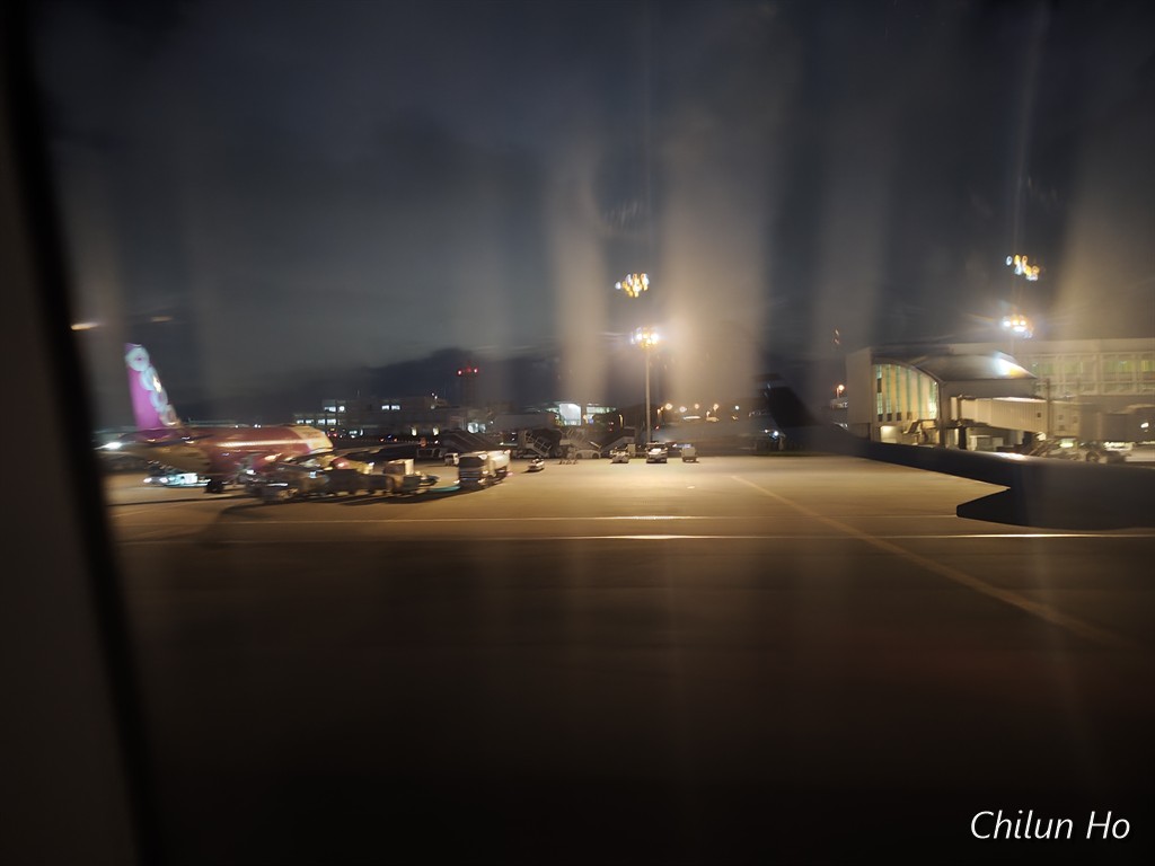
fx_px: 767
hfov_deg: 73.9
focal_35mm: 23
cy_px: 433
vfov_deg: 58.9
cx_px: 578
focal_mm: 6.07
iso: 4000
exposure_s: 1/12.3
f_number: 1.7
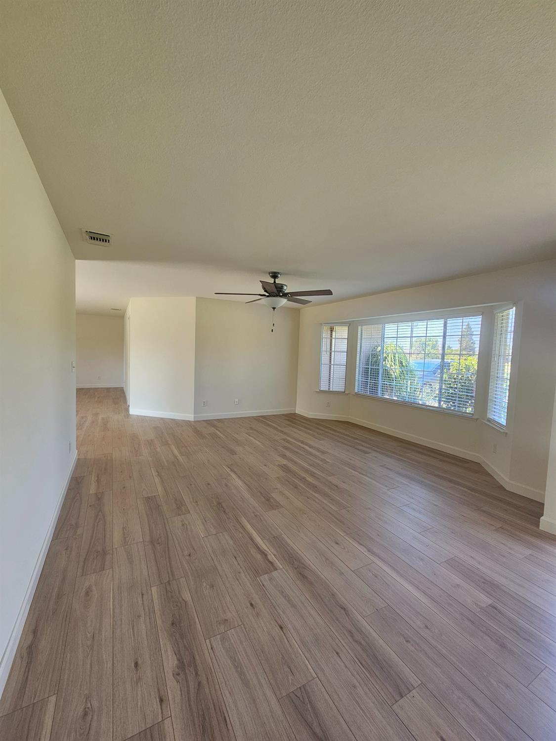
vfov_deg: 106.2
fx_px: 278
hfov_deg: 89.9
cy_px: 370
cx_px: 278
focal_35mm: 13
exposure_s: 1/60
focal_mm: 2.2
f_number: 2.2
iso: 64
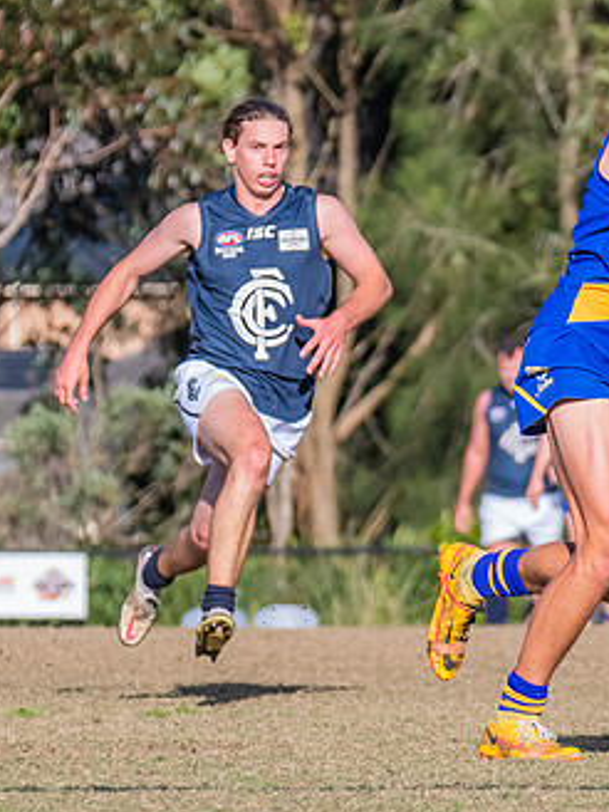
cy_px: 451
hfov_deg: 2.2
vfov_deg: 2.9
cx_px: 579
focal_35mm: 679
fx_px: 15928
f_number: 8
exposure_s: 1/2000
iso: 800
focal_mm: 240
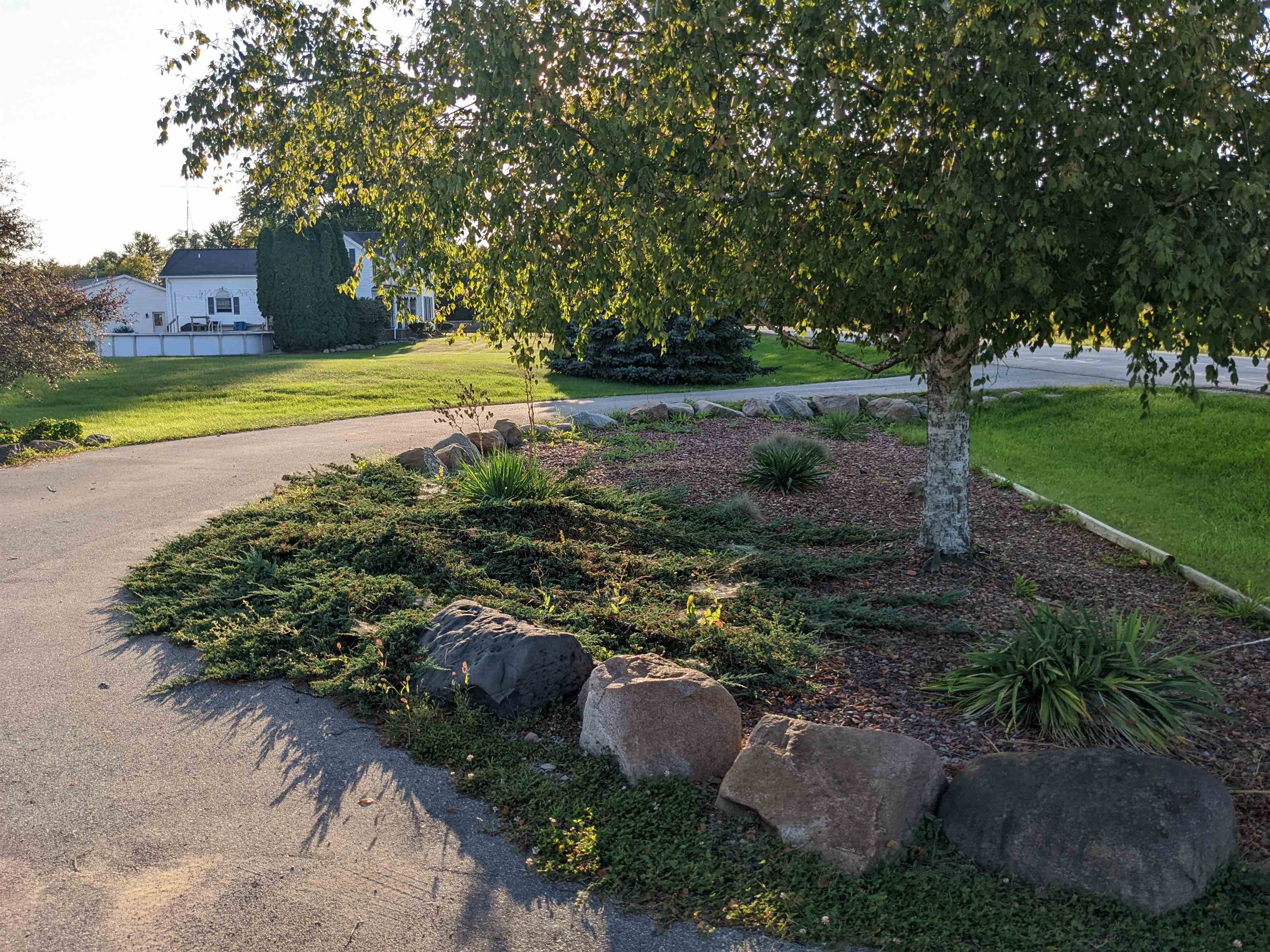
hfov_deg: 65.3
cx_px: 635
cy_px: 476
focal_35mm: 27
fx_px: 991
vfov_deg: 51.4
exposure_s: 1/1304
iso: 48
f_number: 1.73
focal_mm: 4.38
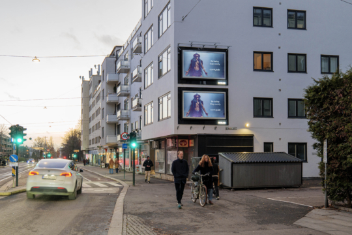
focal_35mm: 34
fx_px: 332
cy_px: 118
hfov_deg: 55.8
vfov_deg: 38.9
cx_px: 176
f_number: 5
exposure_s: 1/25
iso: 800
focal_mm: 34
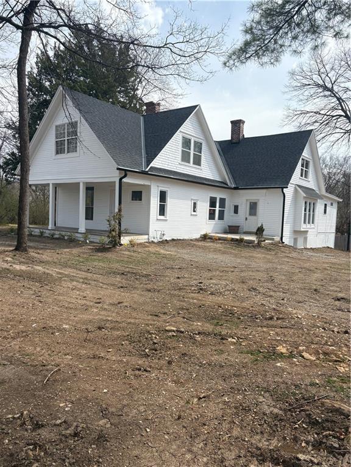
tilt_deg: -4.0
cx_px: 176
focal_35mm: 26
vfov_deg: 67.3
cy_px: 234
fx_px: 352
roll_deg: -2.4
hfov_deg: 53.1
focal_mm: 5.96
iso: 50
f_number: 1.6
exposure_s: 1/3279
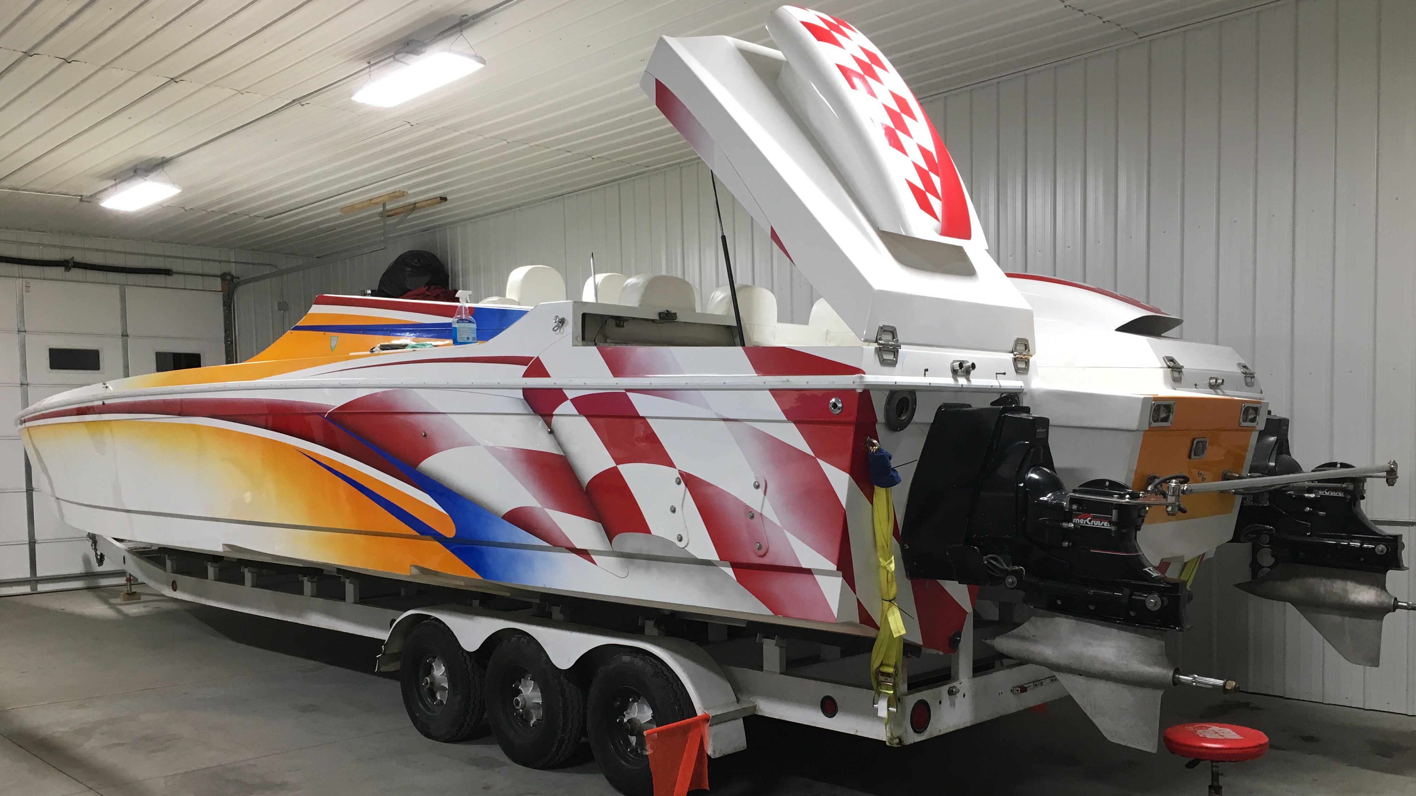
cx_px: 713
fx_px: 1201
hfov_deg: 61.0
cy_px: 513
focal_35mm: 32
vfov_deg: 36.4
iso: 25
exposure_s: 1/30
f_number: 2.2
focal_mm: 4.15
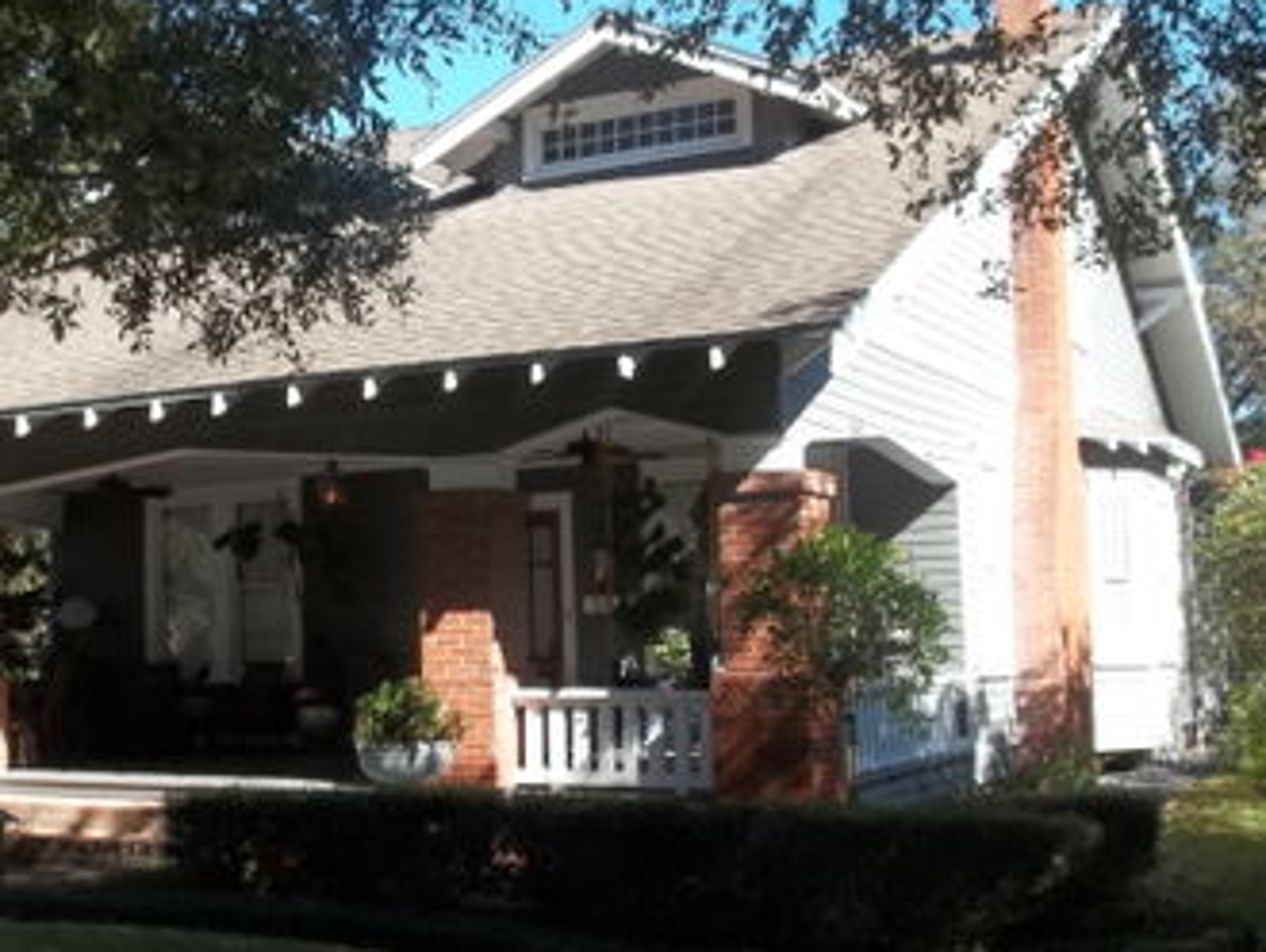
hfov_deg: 39.4
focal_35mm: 48
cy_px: 488
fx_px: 1757
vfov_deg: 30.3
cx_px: 491
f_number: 3.3
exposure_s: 1/320
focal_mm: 5.9
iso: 64
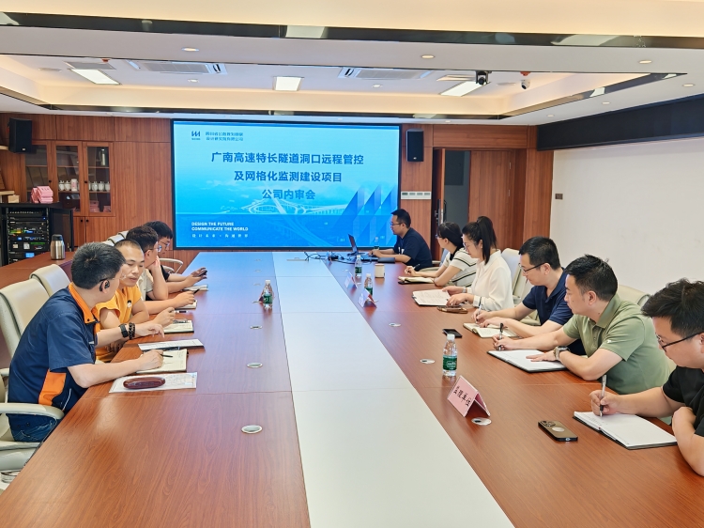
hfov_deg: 54.0
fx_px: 691
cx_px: 352
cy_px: 264
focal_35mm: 34
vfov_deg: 41.8
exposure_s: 1/100
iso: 50
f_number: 1.9
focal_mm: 6.67
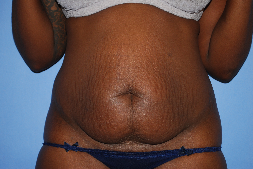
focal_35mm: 78
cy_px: 84
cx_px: 126
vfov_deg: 17.5
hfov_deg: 26.0
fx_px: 549
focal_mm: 52
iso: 200
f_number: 5.6
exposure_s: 1/60
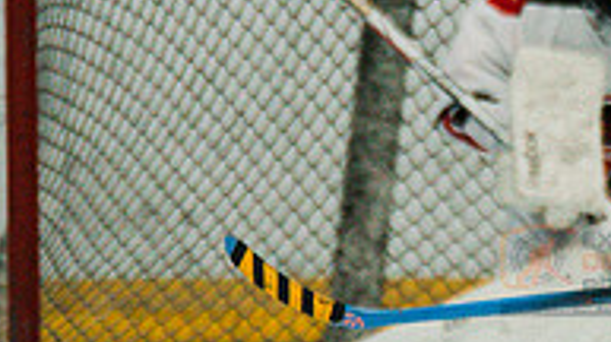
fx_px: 23608
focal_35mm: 1459
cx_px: 633
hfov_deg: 1.5
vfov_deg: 0.8
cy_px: 368
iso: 3200
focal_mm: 300
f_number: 3.2
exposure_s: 1/2000
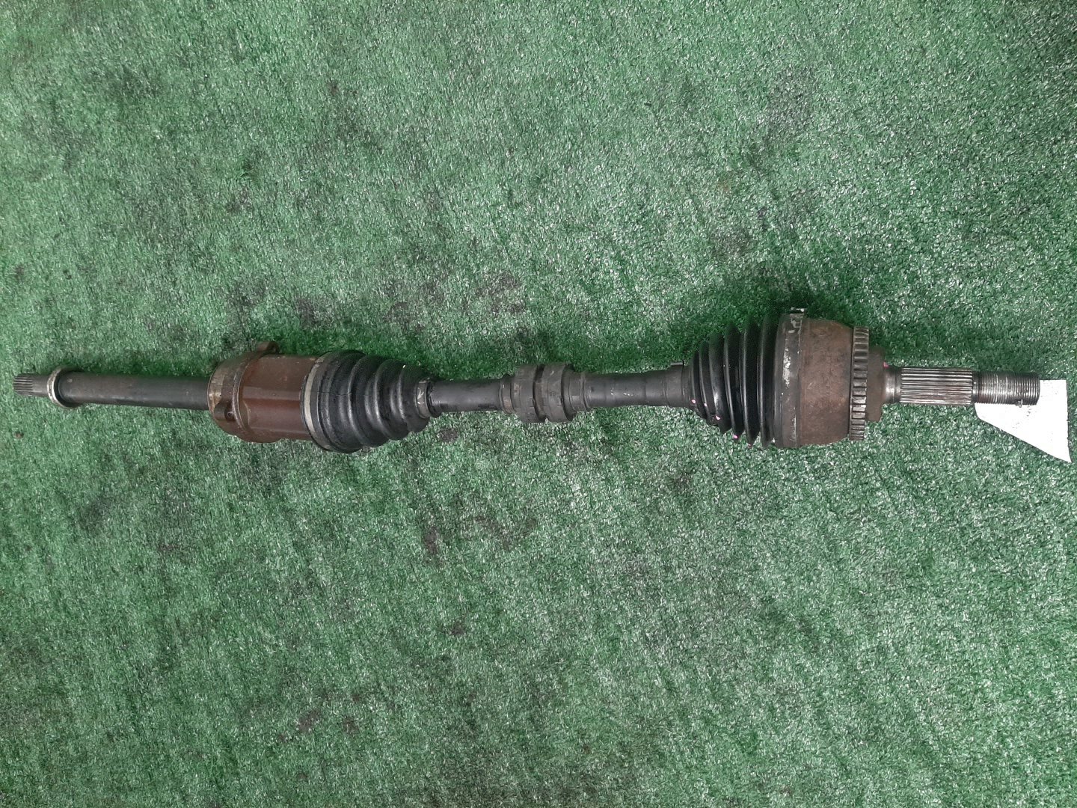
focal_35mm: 26
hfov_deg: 67.3
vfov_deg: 53.1
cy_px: 404
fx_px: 809
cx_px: 538
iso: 110
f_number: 1.7
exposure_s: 1/50
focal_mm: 3.93
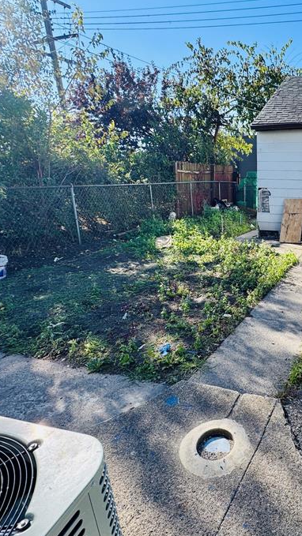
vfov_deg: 78.7
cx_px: 268
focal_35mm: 23
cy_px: 262
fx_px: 327
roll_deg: +0.1
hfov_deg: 45.2
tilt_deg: -14.0
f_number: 2.2
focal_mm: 2.22
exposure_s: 1/505
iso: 40
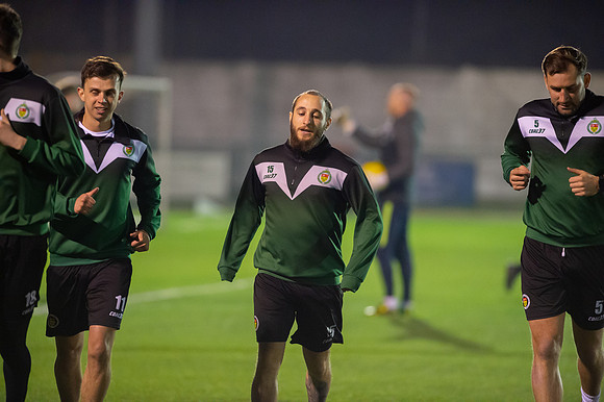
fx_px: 5030
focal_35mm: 300
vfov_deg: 4.6
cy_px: 201
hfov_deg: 6.9
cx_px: 302
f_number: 2.8
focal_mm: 300
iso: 6400
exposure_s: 1/500
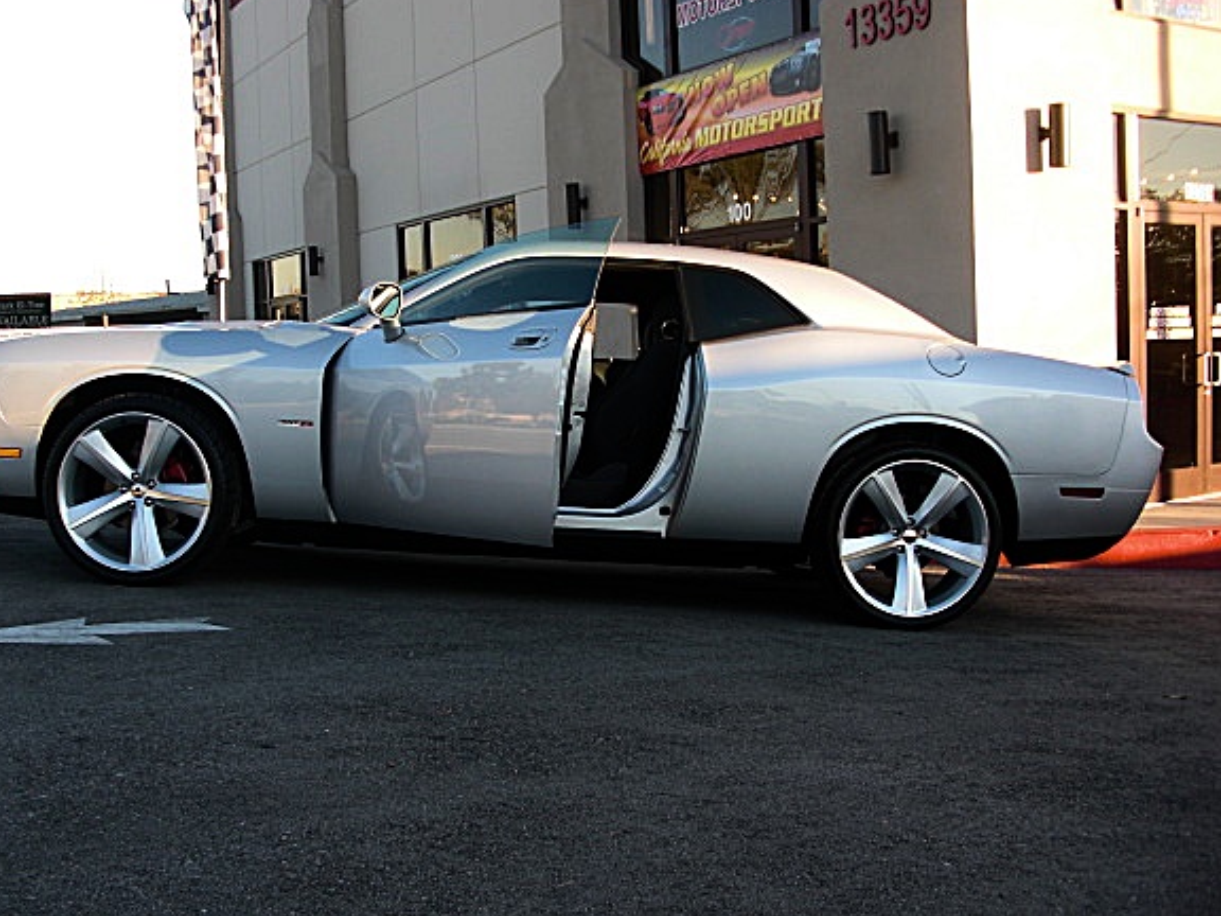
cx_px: 551
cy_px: 445
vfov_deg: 36.0
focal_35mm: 40
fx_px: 1411
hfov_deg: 46.7
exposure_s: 1/160
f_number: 2.8
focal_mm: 6.3
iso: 50
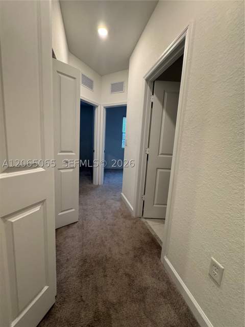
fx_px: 132
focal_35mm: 14
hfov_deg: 85.7
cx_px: 122
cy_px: 164
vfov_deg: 102.1
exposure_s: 1/60
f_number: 2.2
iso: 160
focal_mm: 2.22
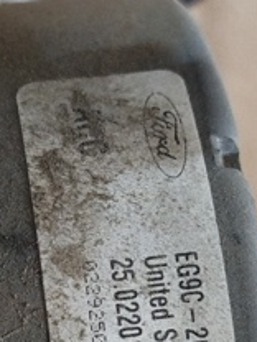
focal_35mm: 111
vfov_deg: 17.7
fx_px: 1099
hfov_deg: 13.3
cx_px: 94
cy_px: 240
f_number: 1.7
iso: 500
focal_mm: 5.31
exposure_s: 1/17
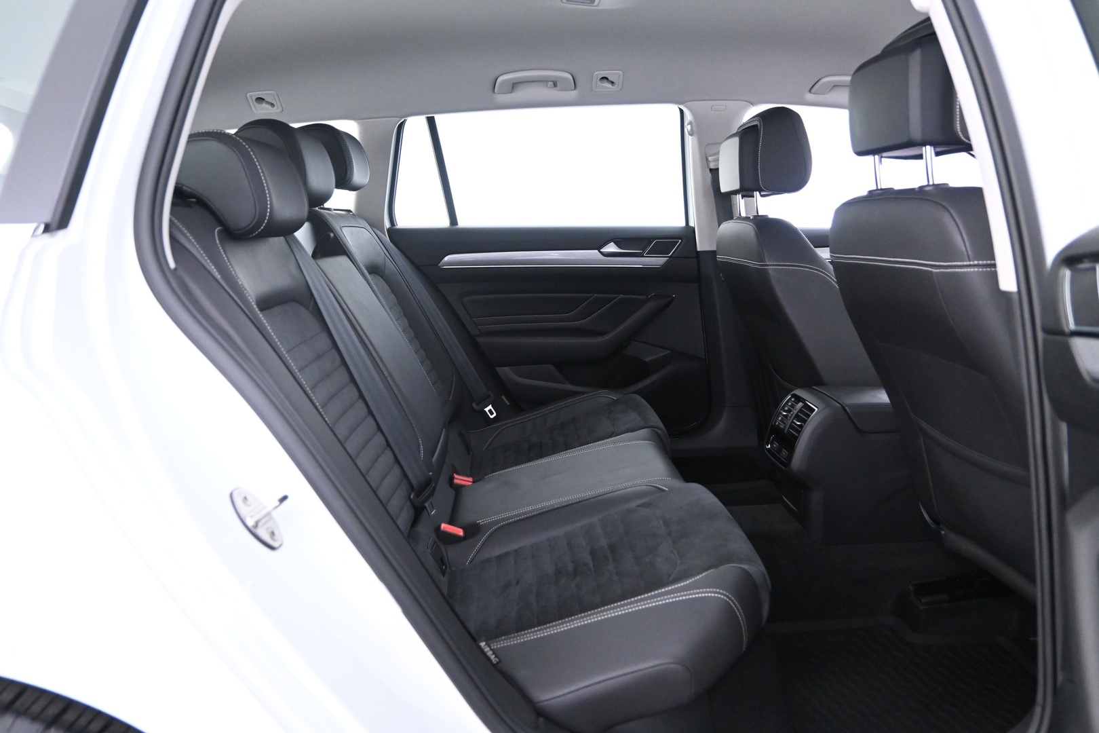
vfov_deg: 49.1
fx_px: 801
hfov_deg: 68.9
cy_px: 366
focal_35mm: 26
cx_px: 550
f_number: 3.5
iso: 3200
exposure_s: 1/20
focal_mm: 17.5
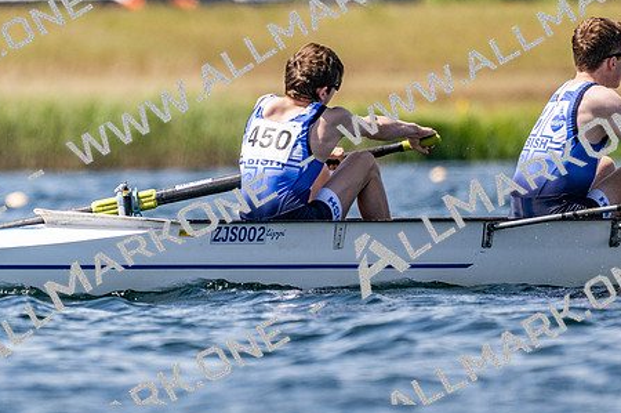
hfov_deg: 2.7
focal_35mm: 774
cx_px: 236
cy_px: 169
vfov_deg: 1.8
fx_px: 13337
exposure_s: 1/2500
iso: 200
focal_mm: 400
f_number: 4.5
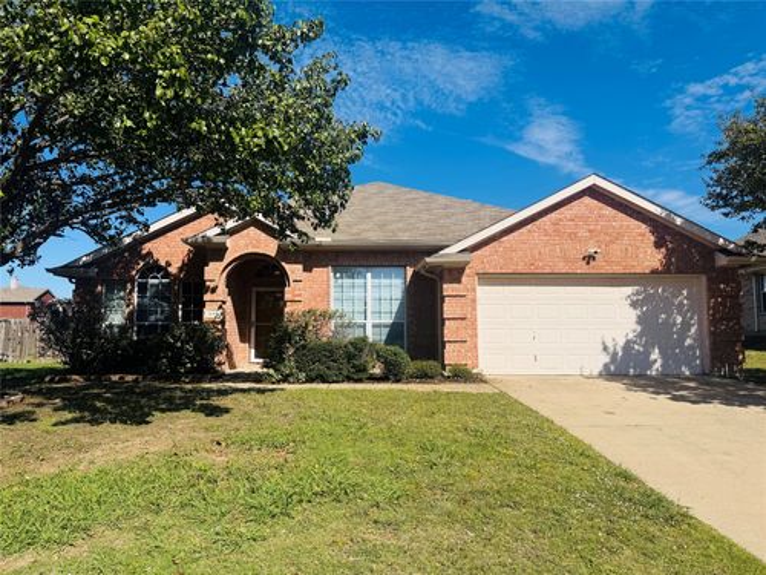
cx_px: 383
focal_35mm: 24
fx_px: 531
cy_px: 288
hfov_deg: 71.6
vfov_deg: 56.8
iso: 80
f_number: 1.78
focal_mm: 6.76
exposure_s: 1/5814
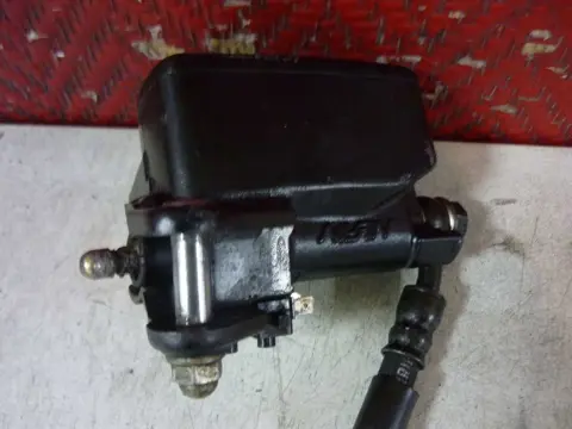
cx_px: 286
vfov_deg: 42.9
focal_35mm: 33
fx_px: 545
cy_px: 214
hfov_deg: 55.4
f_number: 2.8
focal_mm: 5.5
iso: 400
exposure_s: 1/8
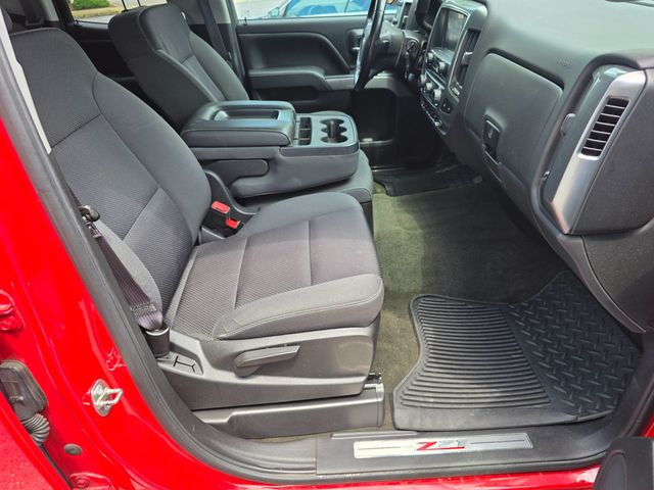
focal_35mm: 23
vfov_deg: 58.9
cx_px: 327
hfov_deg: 73.9
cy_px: 245
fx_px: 435
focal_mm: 6.3
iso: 32
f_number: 1.7
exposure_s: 1/180
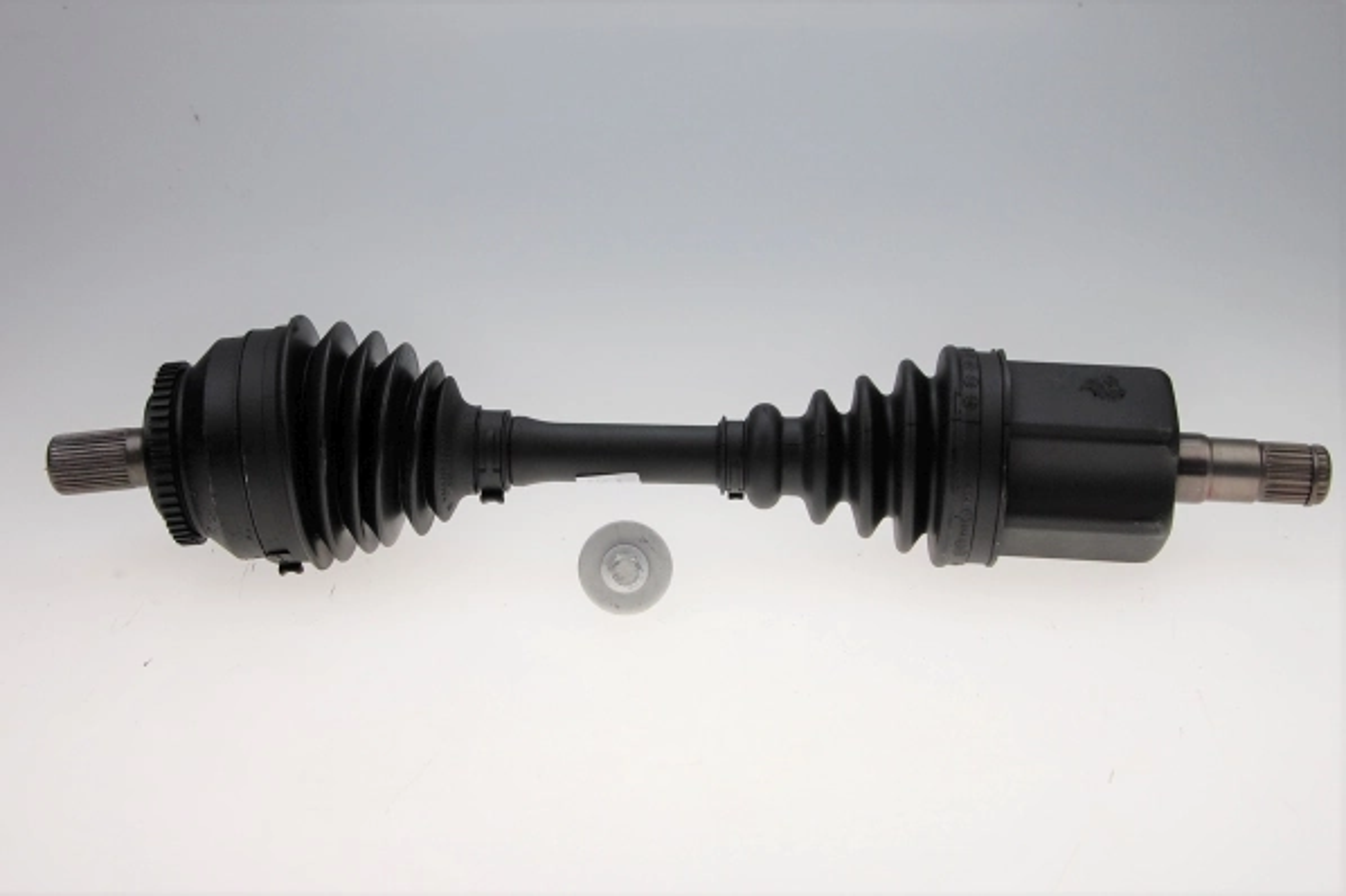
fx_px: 1682
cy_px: 448
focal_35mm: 45
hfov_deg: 43.6
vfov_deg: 29.8
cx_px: 673
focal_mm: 30
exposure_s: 1/250
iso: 200
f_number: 8
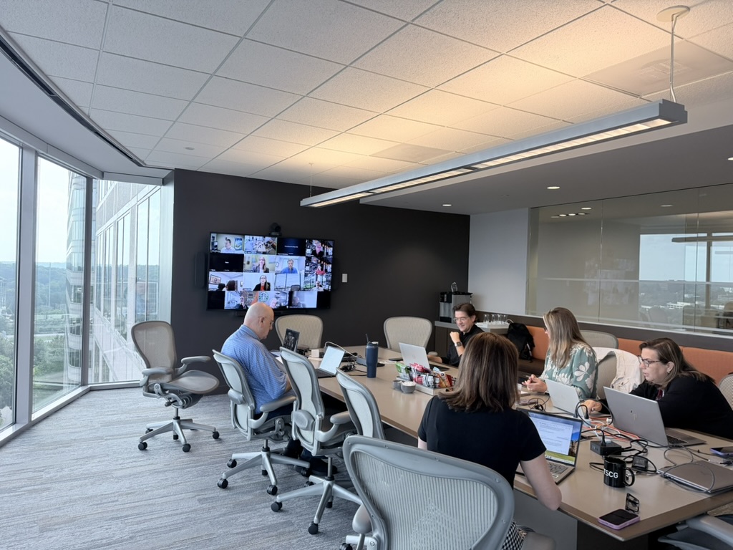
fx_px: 508
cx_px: 366
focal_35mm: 24
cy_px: 275
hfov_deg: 71.6
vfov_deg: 56.8
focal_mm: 6.76
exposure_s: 1/121
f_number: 1.78
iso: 160
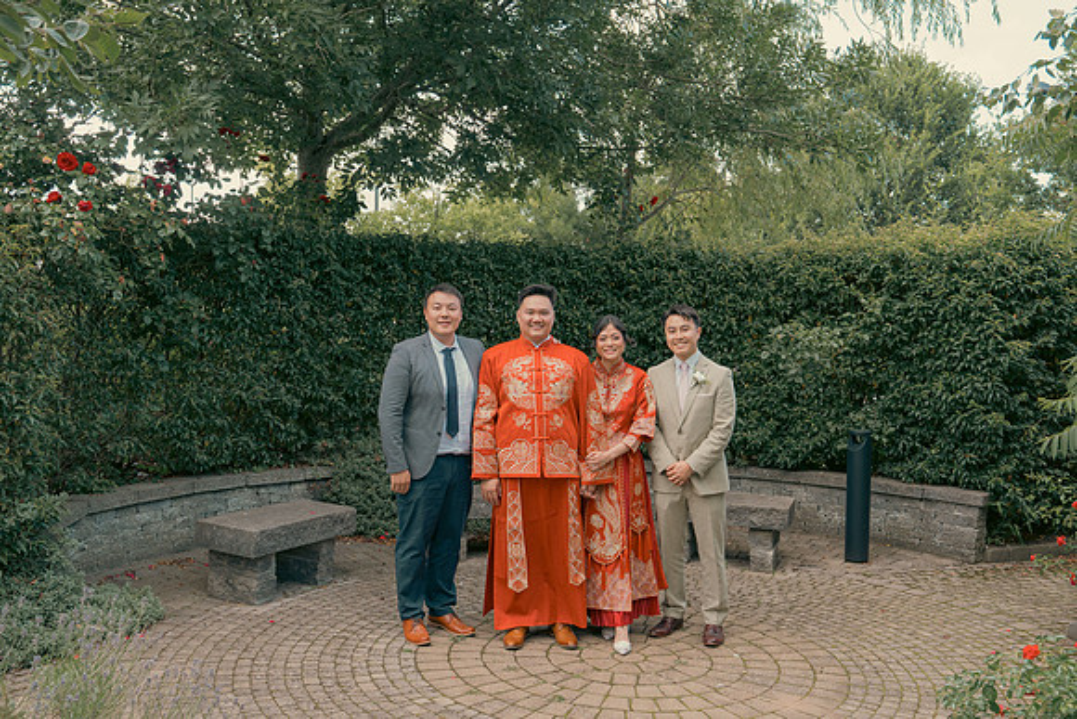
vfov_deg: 37.9
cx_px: 538
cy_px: 360
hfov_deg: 54.4
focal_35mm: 35
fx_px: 1047
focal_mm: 35
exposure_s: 1/160
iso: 400
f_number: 5.6
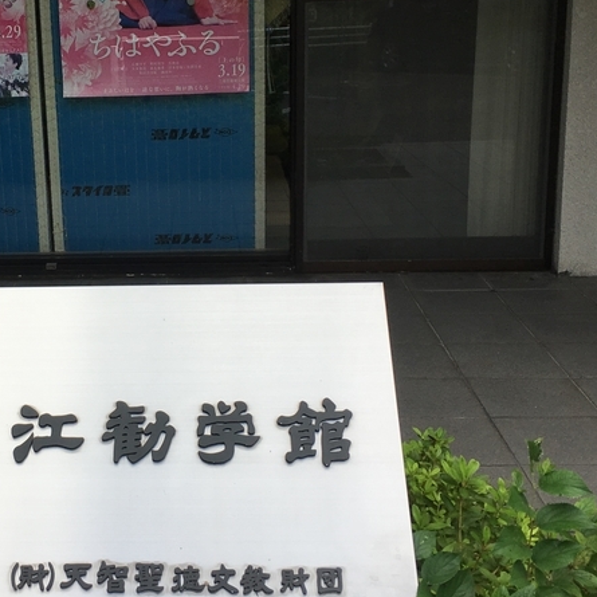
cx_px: 114
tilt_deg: -11.3
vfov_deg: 29.0
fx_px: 1151
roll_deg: +1.8
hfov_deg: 28.4
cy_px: 232
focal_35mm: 59
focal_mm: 4.15
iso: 25
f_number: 2.2
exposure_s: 1/801
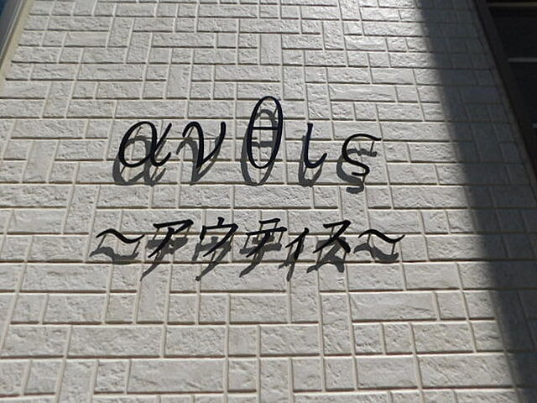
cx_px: 268
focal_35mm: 23
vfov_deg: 58.9
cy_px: 202
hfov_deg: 73.9
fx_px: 357
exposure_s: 1/1000
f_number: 6
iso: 125
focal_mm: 4
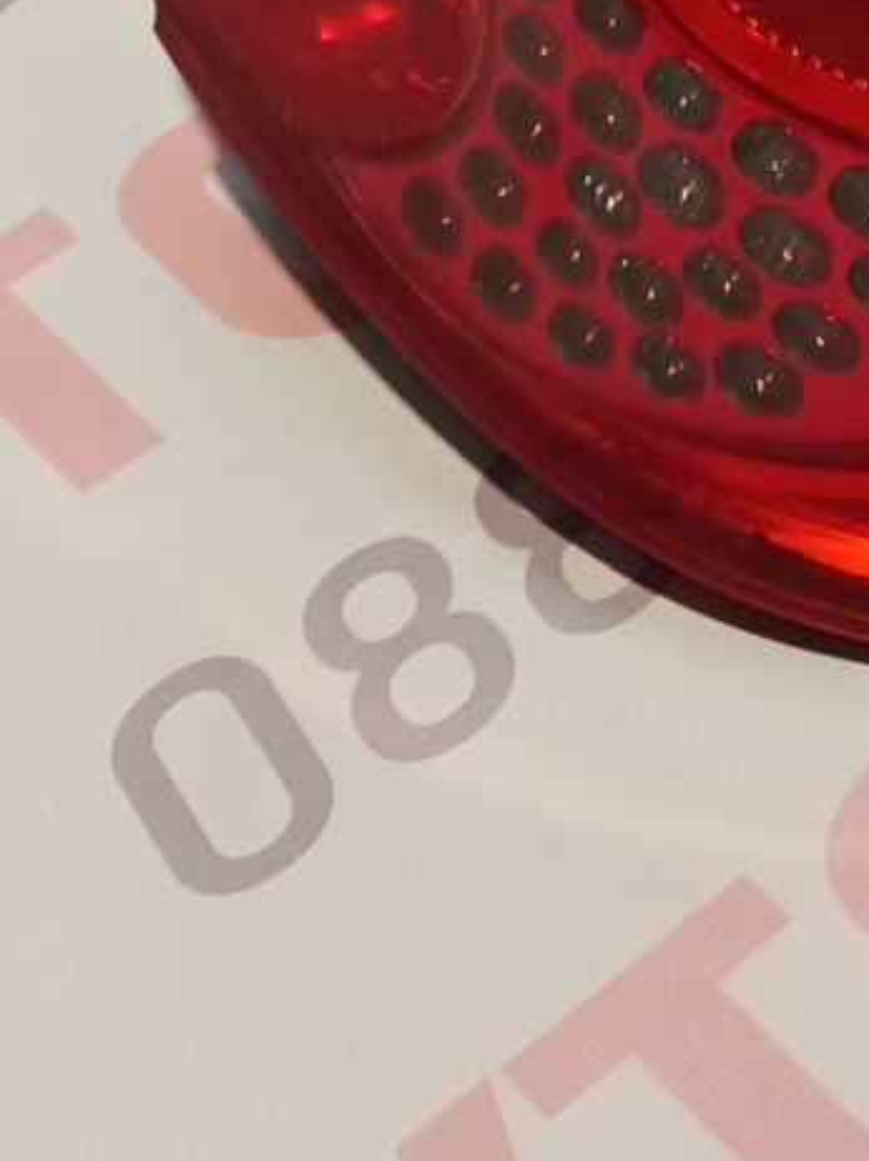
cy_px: -689
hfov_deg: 11.5
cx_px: 1683
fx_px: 3920
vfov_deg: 15.3
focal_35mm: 117
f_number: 1.8
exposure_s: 1/50
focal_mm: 4
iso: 200
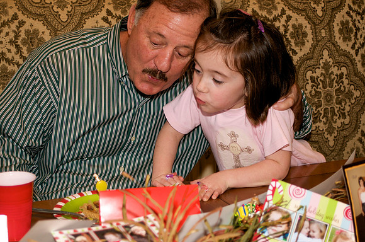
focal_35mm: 90
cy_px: 121
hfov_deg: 22.7
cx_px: 182
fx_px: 910
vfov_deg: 15.1
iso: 200
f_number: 5
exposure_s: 1/60
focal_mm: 60
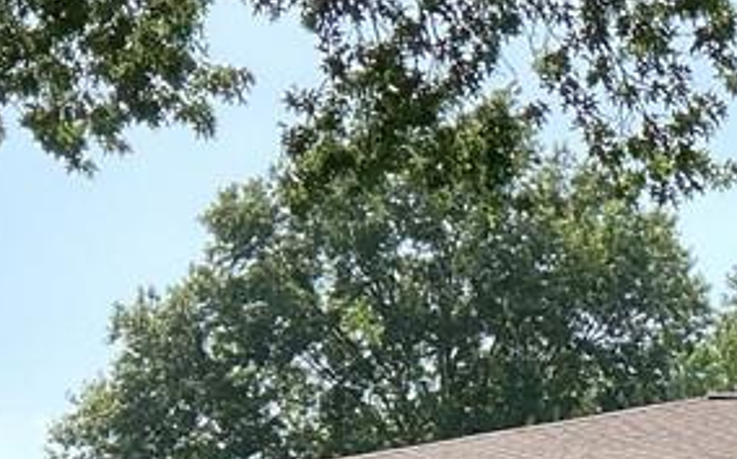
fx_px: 2228
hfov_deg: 16.6
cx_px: 1186
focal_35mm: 111
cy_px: 731
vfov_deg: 11.2
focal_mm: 3
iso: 25
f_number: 1.8
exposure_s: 1/855
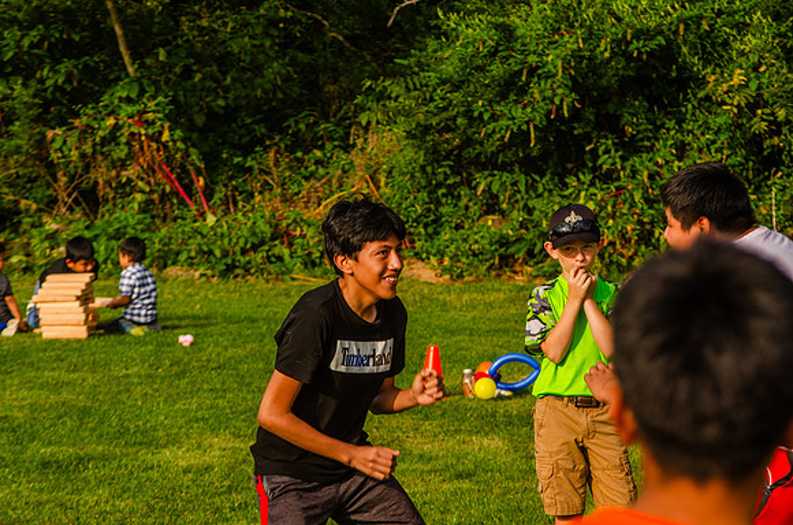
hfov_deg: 12.5
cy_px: 262
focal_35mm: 165
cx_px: 396
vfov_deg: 8.3
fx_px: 3627
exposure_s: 1/250
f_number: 8
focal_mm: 110
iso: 160
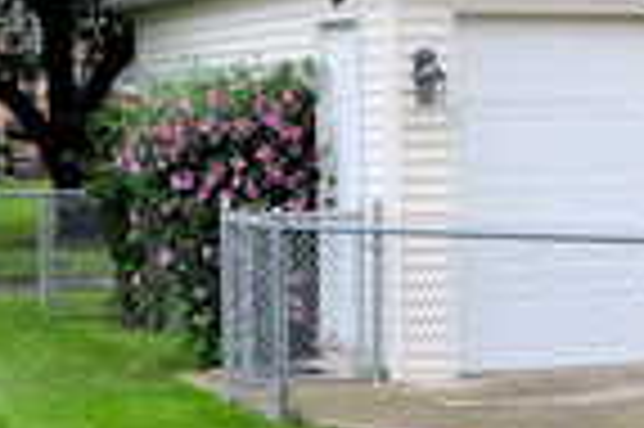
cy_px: 331
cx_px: 554
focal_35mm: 121
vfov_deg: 11.3
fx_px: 2162
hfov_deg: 16.8
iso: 100
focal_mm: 18
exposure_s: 1/125
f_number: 5.6
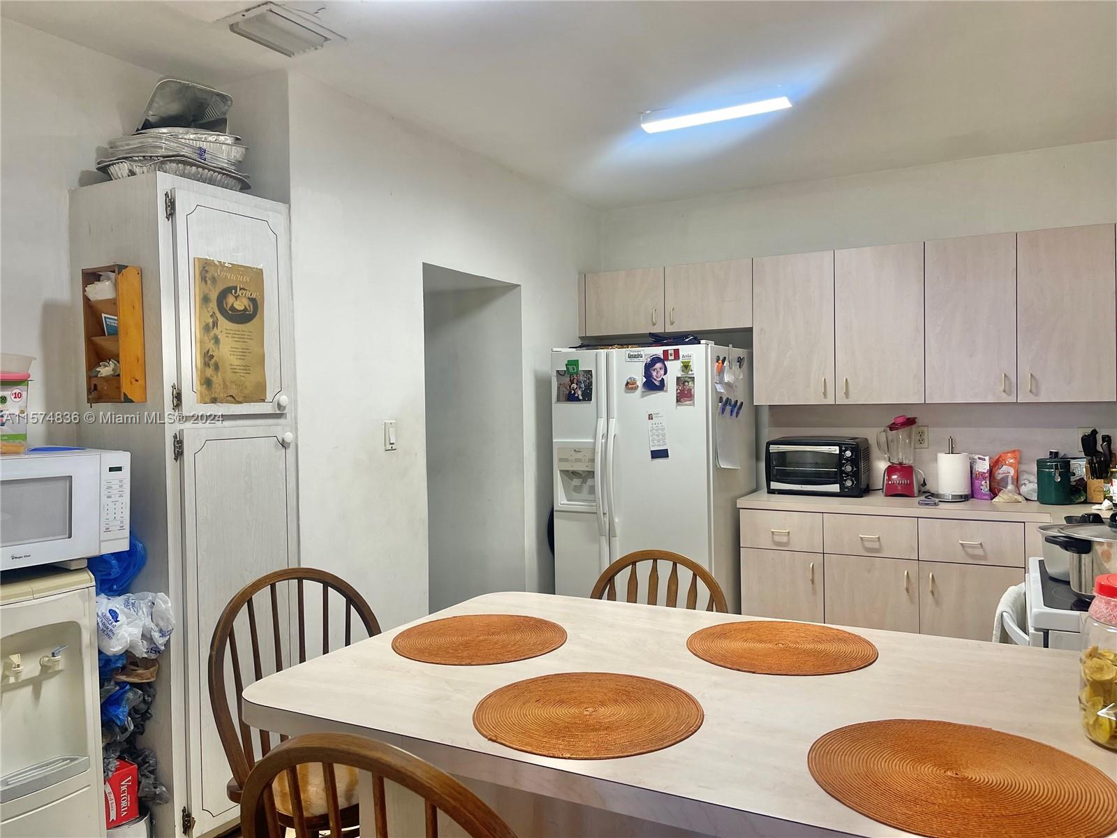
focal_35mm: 25
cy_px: 419
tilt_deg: -2.0
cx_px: 558
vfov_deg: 54.9
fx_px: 807
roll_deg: +1.0
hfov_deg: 69.4
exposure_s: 1/120
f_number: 1.6
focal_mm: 5.1
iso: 125
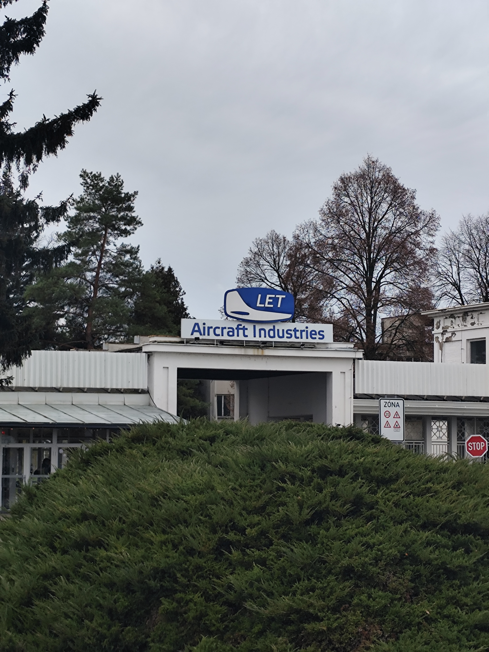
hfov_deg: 15.9
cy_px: 326
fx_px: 1752
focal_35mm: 93
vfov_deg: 21.1
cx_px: 244
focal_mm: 6.14
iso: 50
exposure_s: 1/276
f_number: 1.65
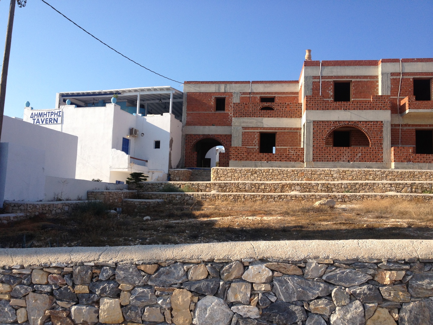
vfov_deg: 40.7
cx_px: 216
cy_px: 162
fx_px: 438
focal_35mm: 35
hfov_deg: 52.6
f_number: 2.4
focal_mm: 4.28
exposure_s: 1/1284
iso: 50
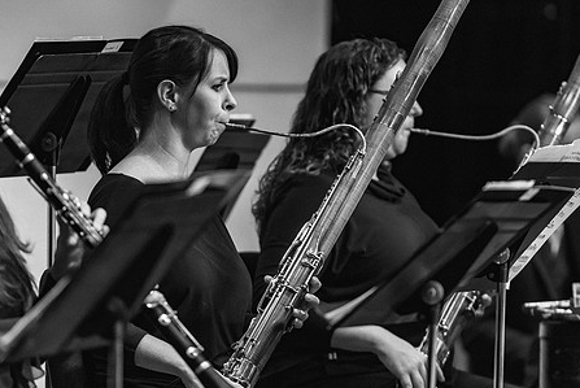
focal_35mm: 363
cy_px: 156
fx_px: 5854
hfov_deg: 5.7
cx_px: 310
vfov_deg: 3.8
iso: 5000
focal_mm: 280
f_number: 4
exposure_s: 1/250
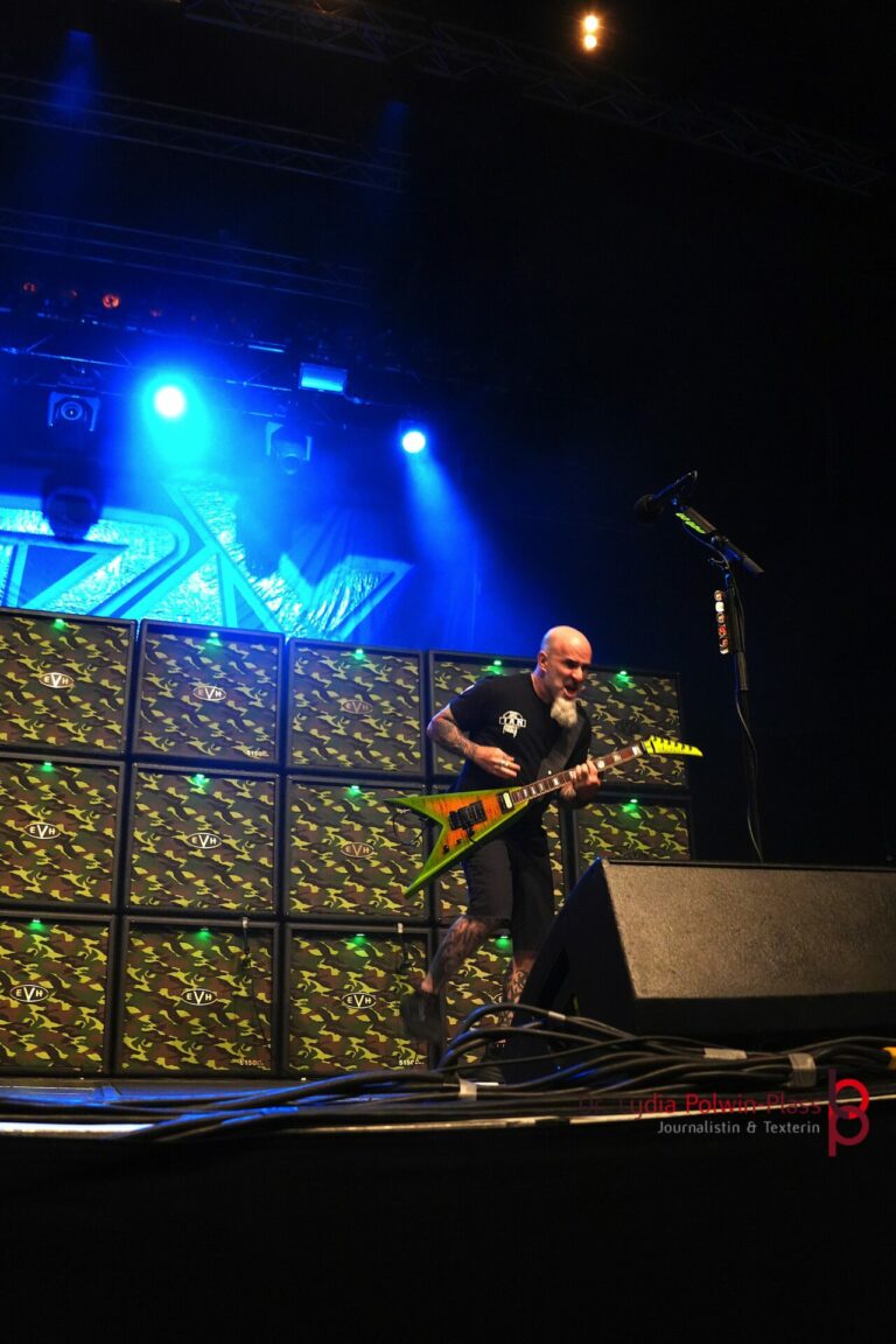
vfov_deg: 67.4
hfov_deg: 47.9
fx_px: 1008
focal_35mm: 27
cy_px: 672
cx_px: 448
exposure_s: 1/160
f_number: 3.5
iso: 3200
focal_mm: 18
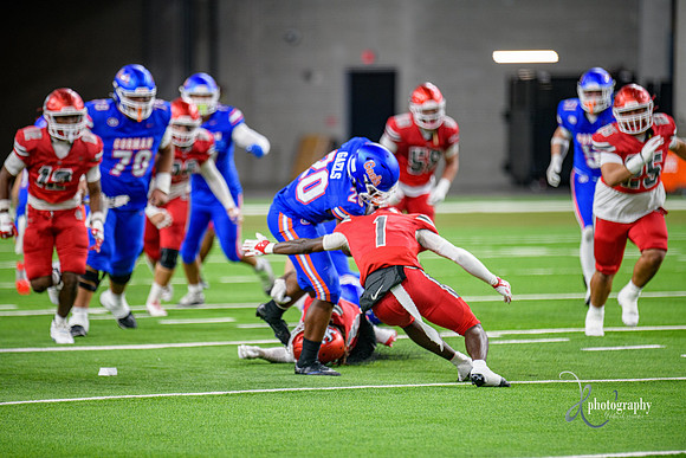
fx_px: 5146
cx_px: 343
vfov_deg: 5.1
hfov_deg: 7.6
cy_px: 229
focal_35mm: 270
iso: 1000
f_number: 2.8
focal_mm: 270
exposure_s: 1/400
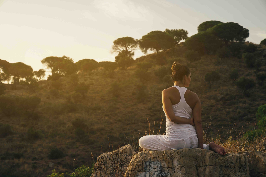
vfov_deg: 20.6
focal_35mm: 66
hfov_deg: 30.5
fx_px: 488
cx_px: 133
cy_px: 88
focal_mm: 66
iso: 100
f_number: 5.6
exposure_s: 1/500
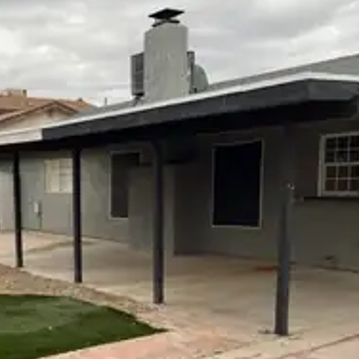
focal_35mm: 49
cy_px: 277
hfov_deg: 33.7
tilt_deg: -9.6
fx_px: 575
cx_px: 74
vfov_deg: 33.8
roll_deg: +1.1
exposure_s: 1/463
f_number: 1.6
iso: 50
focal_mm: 5.1
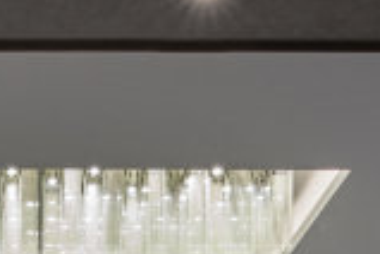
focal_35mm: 90
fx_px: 950
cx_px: 45
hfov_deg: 22.1
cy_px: 636
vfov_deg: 11.9
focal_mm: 14
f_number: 16
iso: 100
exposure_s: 2.5
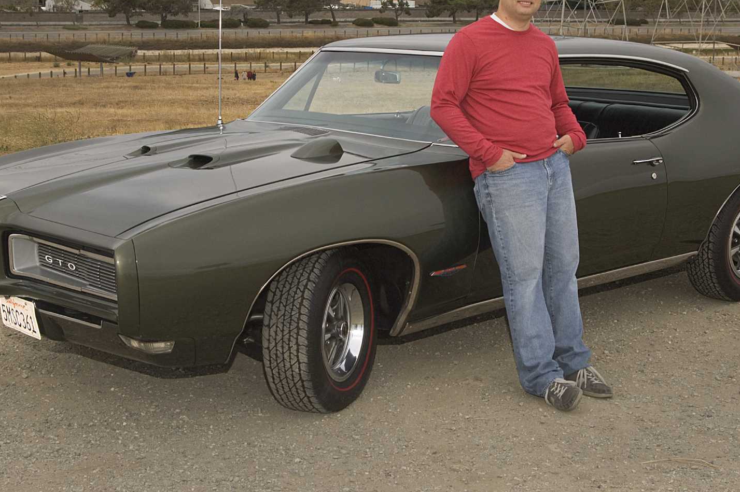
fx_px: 1370
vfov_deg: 20.3
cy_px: 167
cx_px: 381
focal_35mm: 67
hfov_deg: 30.2
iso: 250
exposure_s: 1/250
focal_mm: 31
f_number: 8
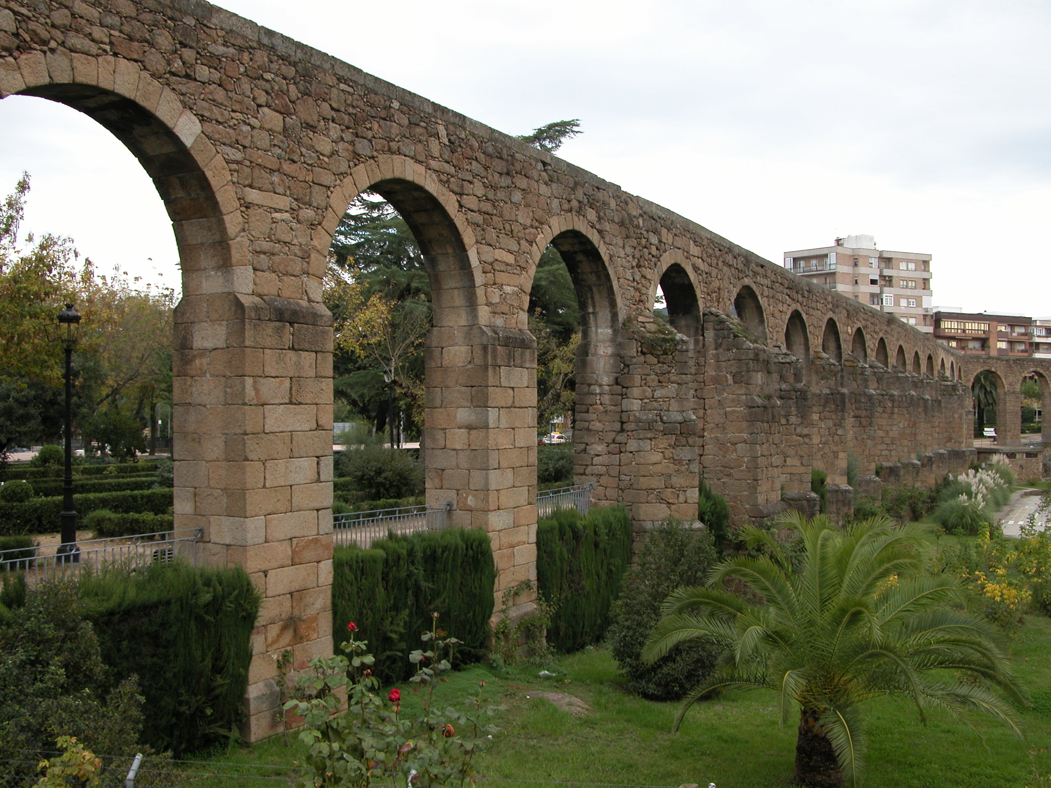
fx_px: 1093
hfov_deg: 51.4
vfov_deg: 39.7
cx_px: 526
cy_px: 394
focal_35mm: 36
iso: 100
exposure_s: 1/101
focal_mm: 9.2
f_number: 3.6
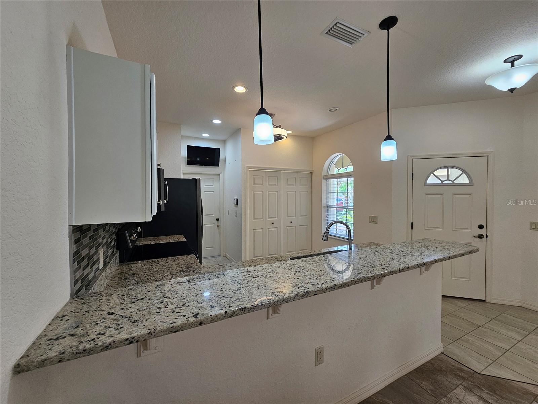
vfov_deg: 89.9
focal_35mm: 13
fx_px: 202
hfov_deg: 106.2
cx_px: 269
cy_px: 202
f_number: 2.2
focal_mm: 2.2
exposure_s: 1/60
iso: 64
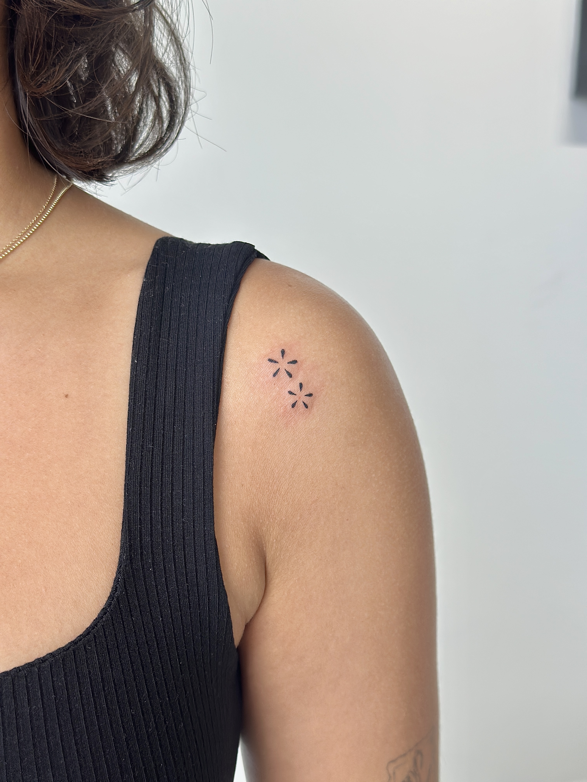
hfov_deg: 30.3
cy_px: 391
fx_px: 1085
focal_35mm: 48
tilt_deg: -8.9
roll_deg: -1.8
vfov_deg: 39.7
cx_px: 294
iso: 80
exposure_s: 1/172
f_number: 1.78
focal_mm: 6.86
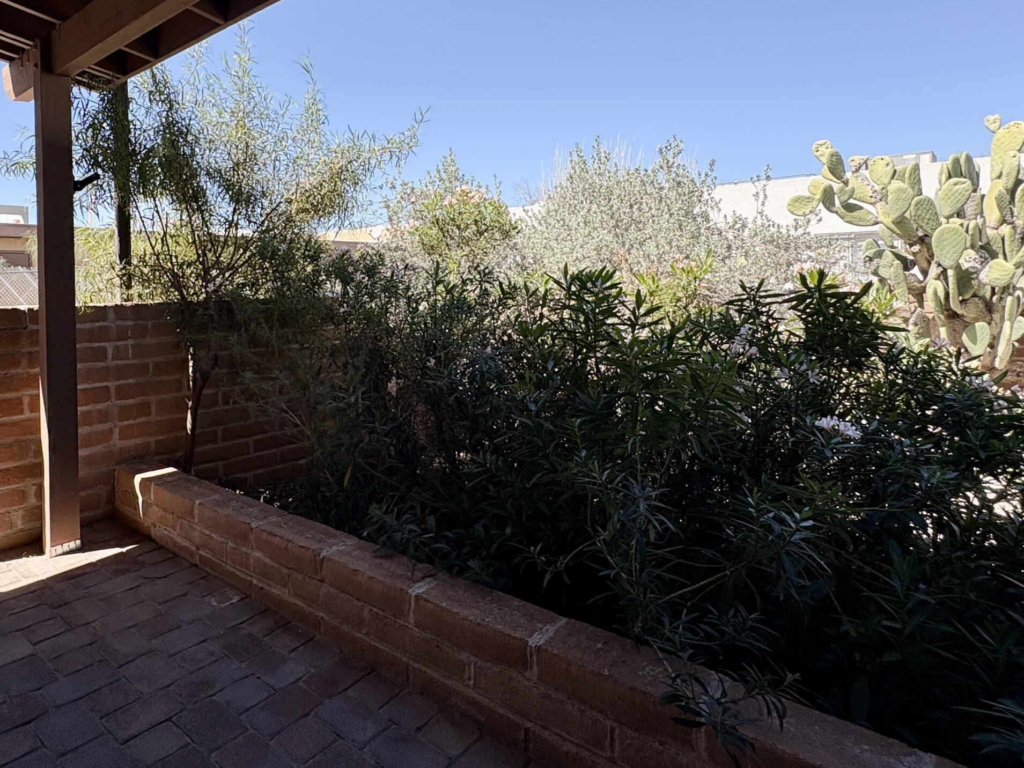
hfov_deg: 75.1
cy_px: 291
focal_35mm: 22
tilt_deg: +0.2
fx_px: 651
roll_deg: +1.7
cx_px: 384
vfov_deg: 60.3
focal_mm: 2.22
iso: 40
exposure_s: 1/727
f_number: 2.2
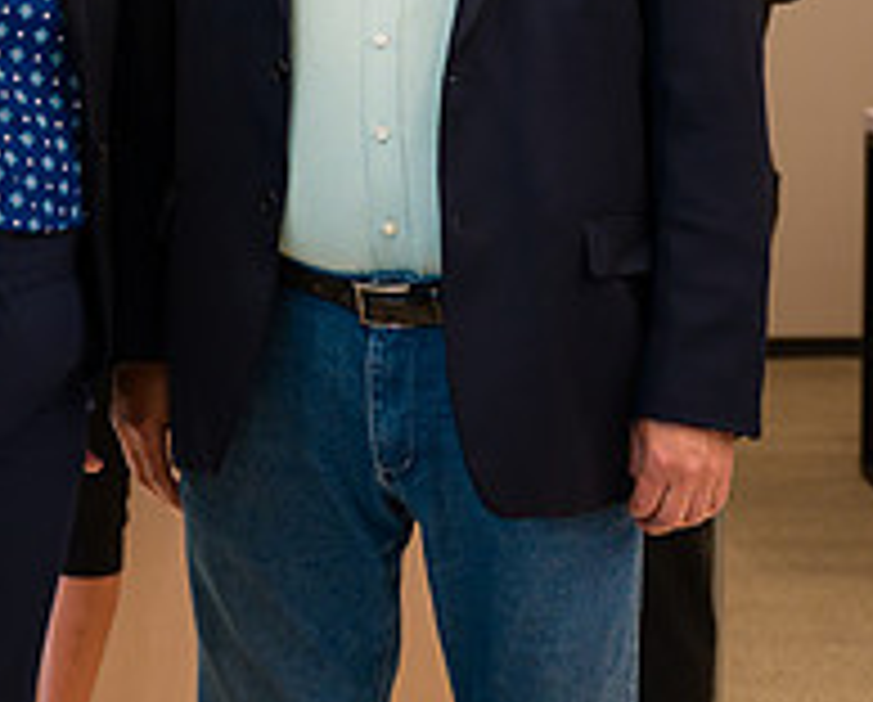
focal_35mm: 132
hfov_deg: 14.5
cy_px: -50
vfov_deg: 11.6
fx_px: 3417
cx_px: 256
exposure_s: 1/200
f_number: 3.2
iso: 400
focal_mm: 46
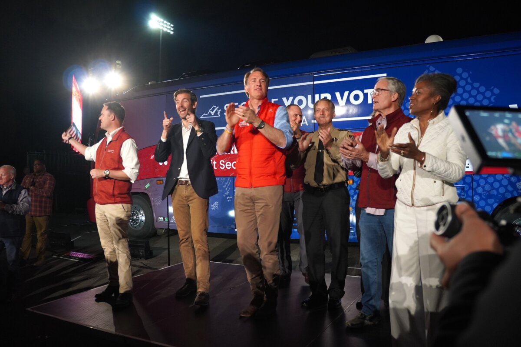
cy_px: 174
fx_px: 423
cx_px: 260
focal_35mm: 29
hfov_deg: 63.3
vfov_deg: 44.5
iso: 1250
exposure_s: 1/160
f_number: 4
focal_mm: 19.5
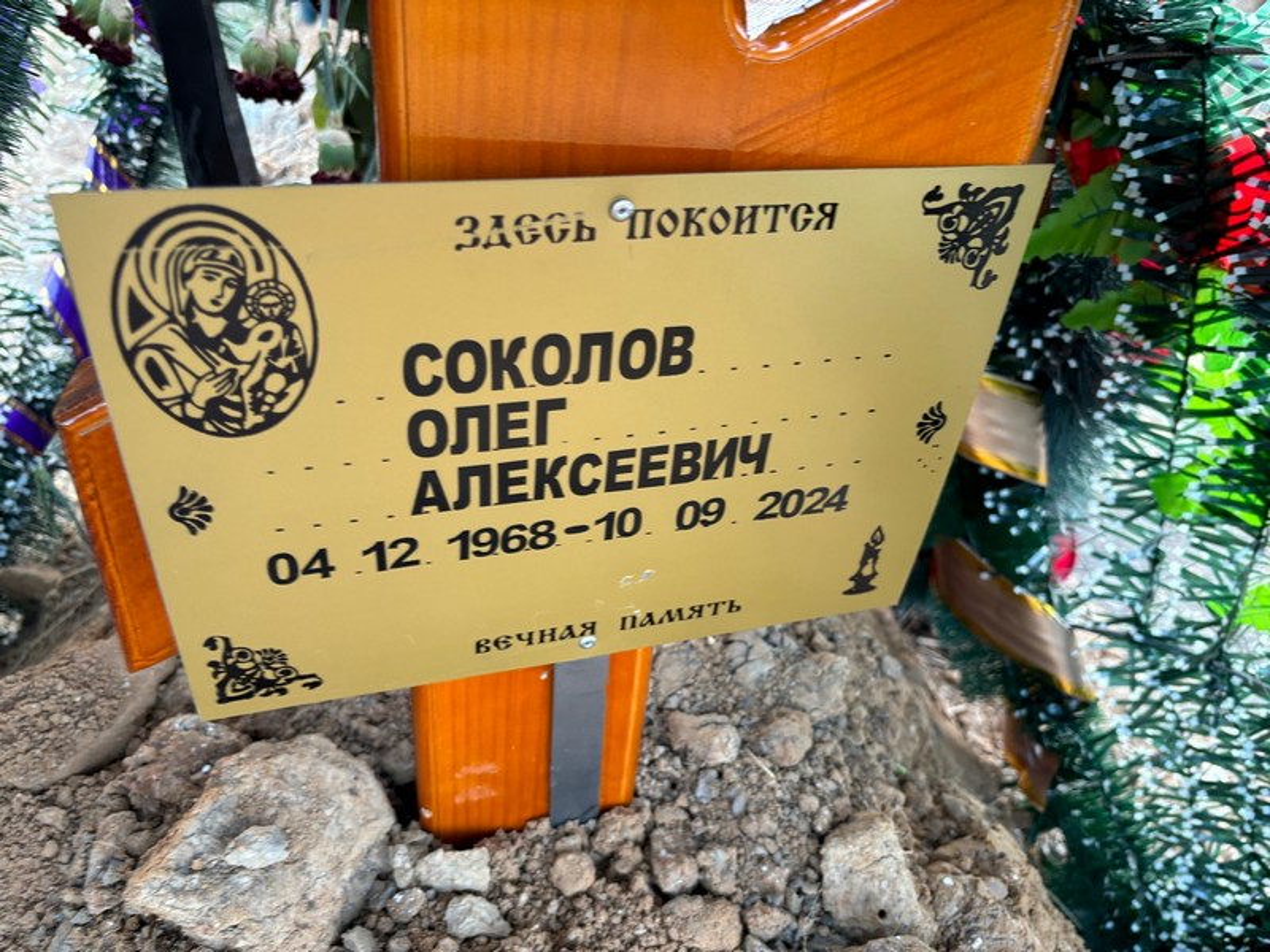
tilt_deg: -34.2
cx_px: 635
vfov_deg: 53.1
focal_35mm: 26
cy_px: 476
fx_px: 954
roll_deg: -7.8
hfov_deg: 67.3
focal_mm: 5.96
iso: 125
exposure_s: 1/76
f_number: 1.6
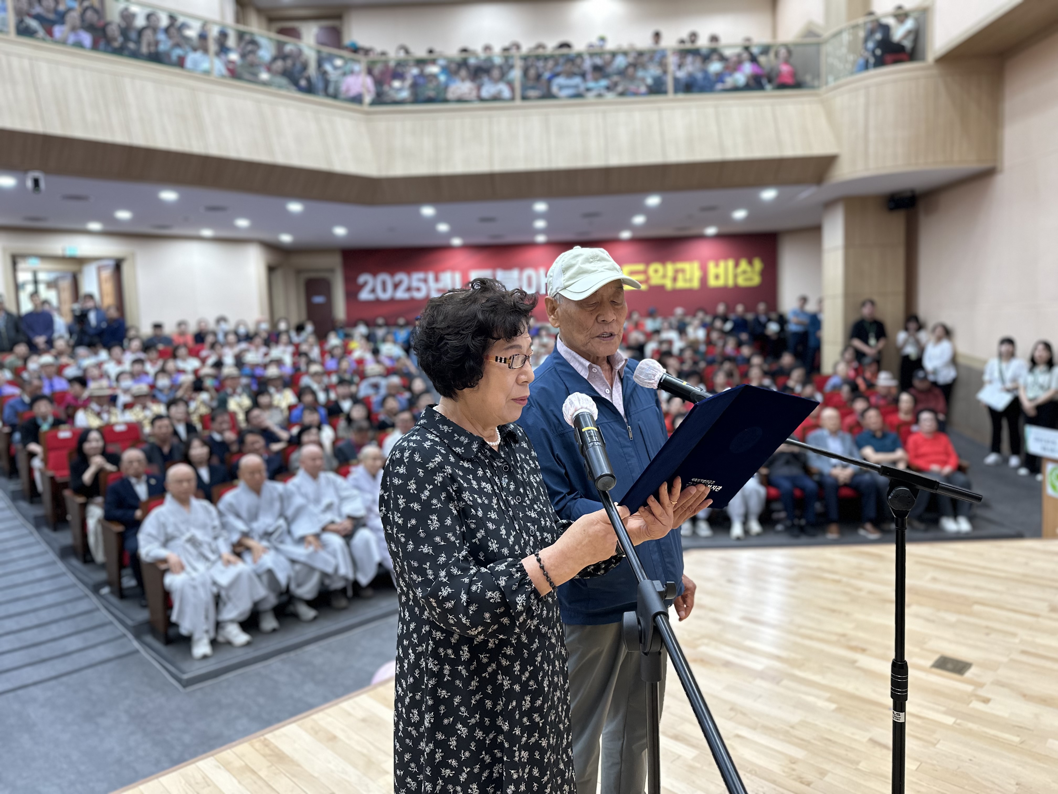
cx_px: 529
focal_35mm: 24
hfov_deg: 71.6
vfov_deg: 56.8
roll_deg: +2.5
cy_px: 397
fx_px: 734
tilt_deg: -5.8
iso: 200
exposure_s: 1/60
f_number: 1.78
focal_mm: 6.86
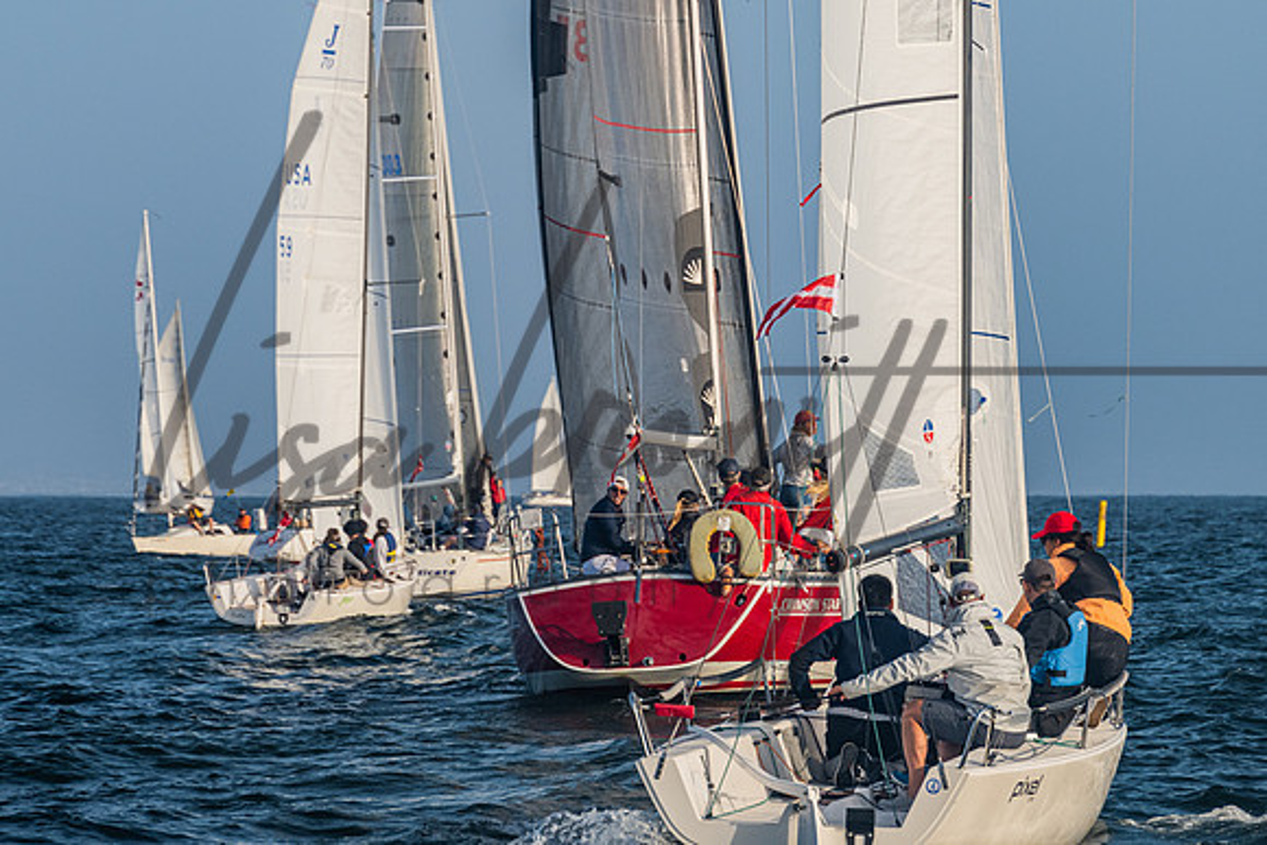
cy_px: 267
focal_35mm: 246
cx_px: 634
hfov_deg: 8.4
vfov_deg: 5.6
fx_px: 8669
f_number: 8
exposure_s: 1/640
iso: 400
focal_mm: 180
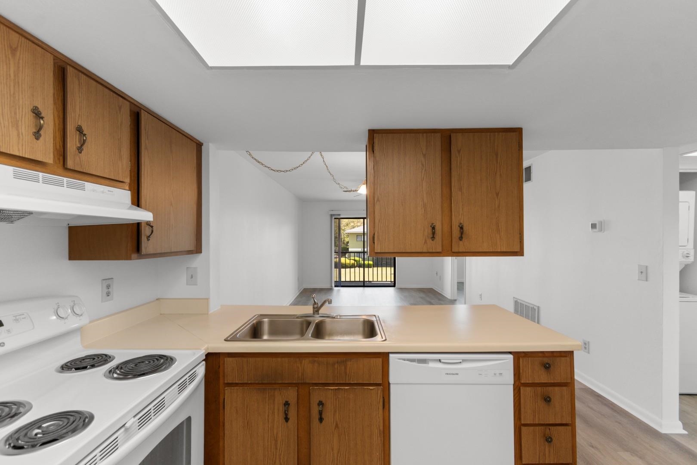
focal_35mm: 15
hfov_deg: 100.4
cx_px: 348
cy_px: 232
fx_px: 290
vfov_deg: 77.3
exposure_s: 1/3
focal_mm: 10
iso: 100
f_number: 4.5
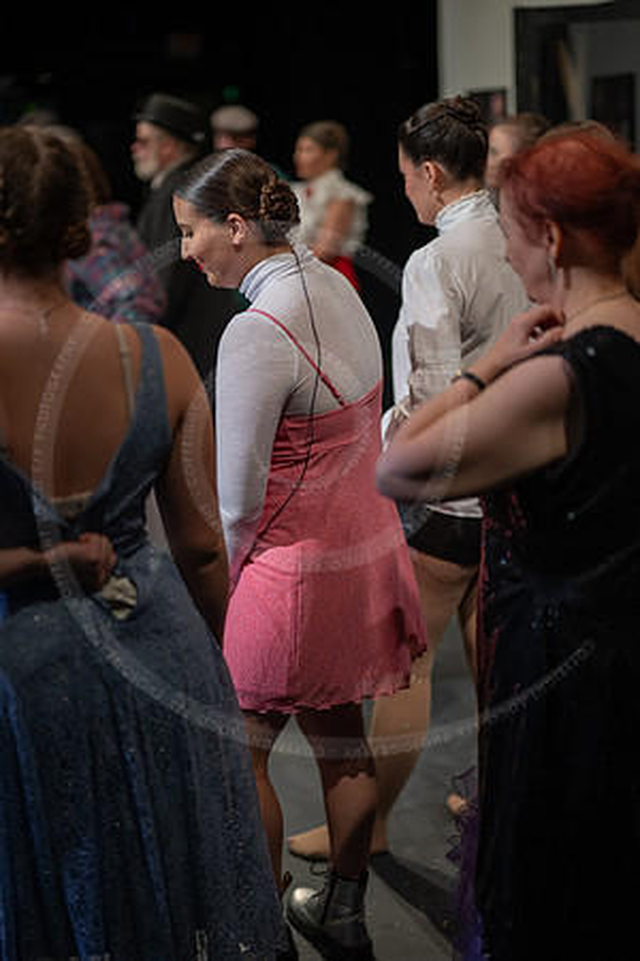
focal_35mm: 50
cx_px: 320
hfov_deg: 27.0
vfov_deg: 39.6
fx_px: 1333
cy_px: 480
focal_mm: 50
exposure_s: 1/1600
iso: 800
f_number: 1.2
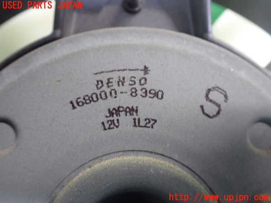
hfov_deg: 60.0
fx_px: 235
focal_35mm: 30
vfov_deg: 46.8
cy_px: 102
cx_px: 136
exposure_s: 1/50
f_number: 2.3
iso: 800
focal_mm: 5.4
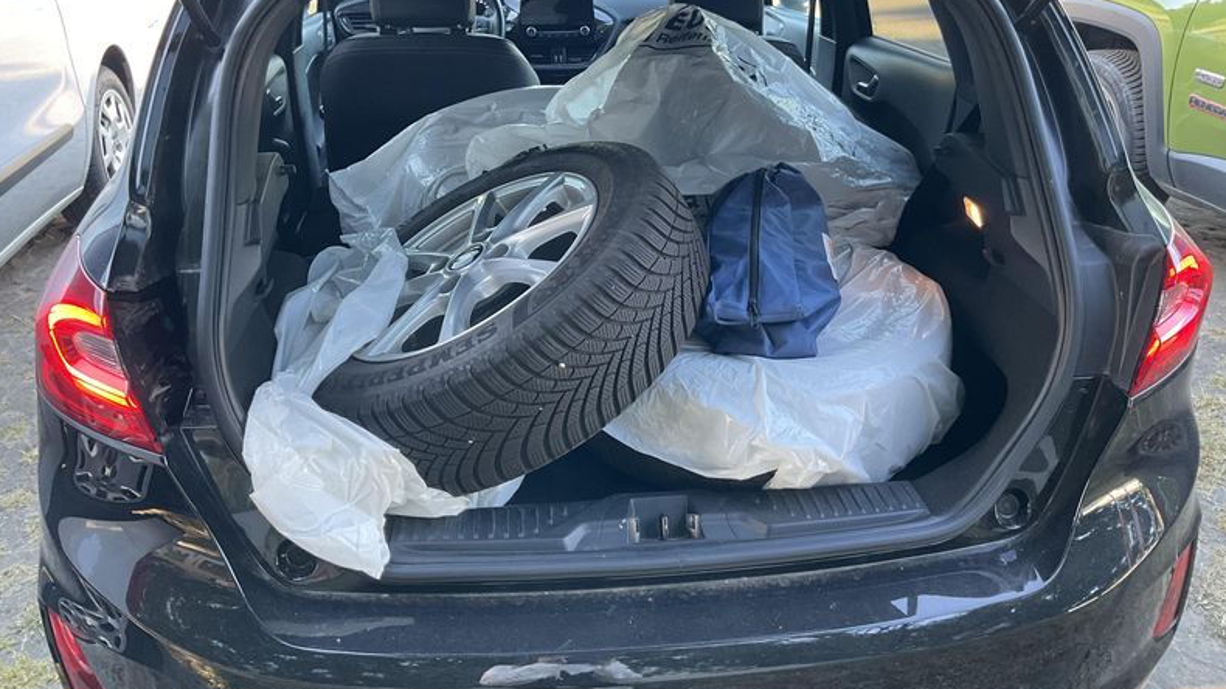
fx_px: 1040
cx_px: 618
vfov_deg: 36.6
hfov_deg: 61.0
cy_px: 309
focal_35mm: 32
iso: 100
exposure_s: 1/60
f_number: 1.8
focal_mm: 3
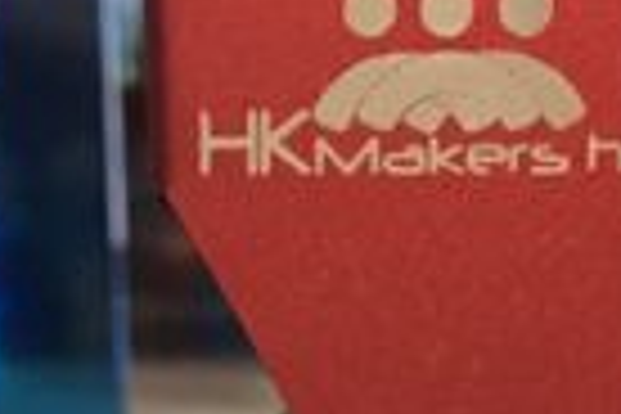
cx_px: 544
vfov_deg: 8.8
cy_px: 1030
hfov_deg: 14.5
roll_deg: +0.0
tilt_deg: -11.2
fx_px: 2415
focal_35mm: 140
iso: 250
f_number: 2.2
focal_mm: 4.15
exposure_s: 1/17
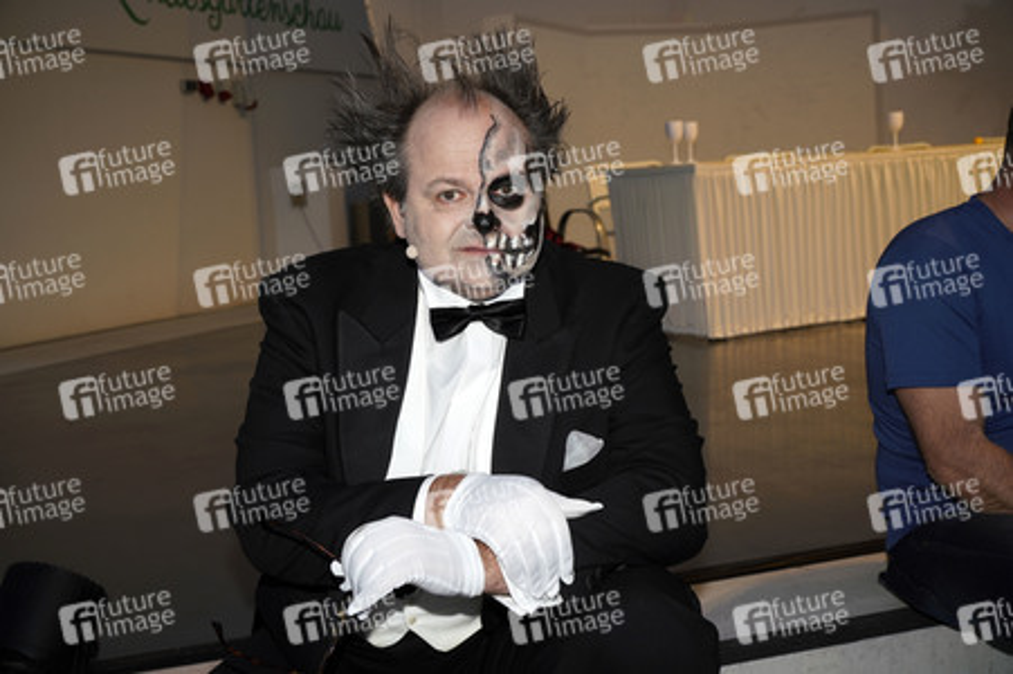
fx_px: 1237
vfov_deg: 30.5
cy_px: 337
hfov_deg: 44.5
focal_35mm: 44
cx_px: 506
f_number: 6.3
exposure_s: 1/60
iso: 320
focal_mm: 44
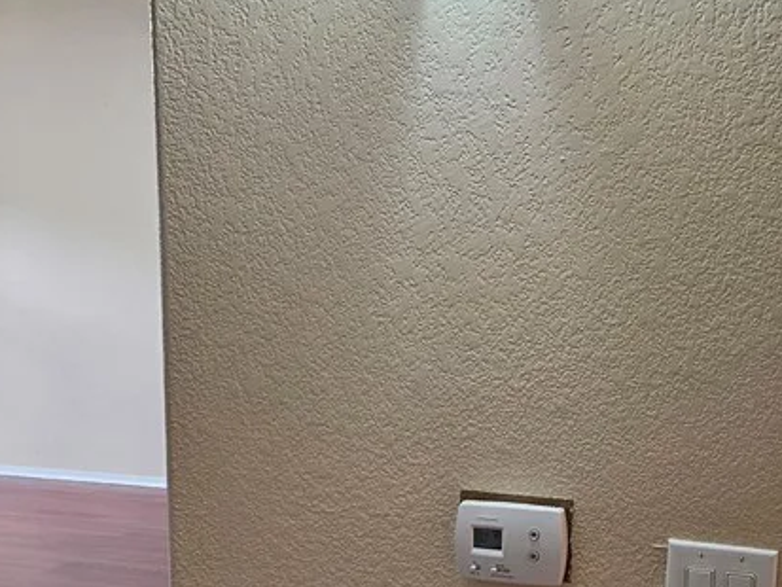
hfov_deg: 33.5
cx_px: 519
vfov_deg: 25.1
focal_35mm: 57
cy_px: 496
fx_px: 1288
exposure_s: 1/60
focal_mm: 5.4
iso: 160
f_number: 1.8
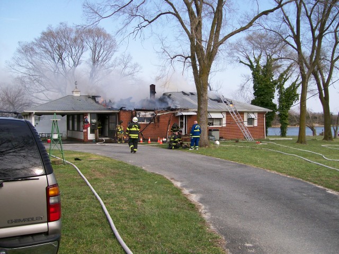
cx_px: 170
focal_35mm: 36
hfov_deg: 51.4
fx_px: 353
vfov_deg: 39.7
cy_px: 127
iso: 80
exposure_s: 1/741
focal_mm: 6
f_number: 2.7
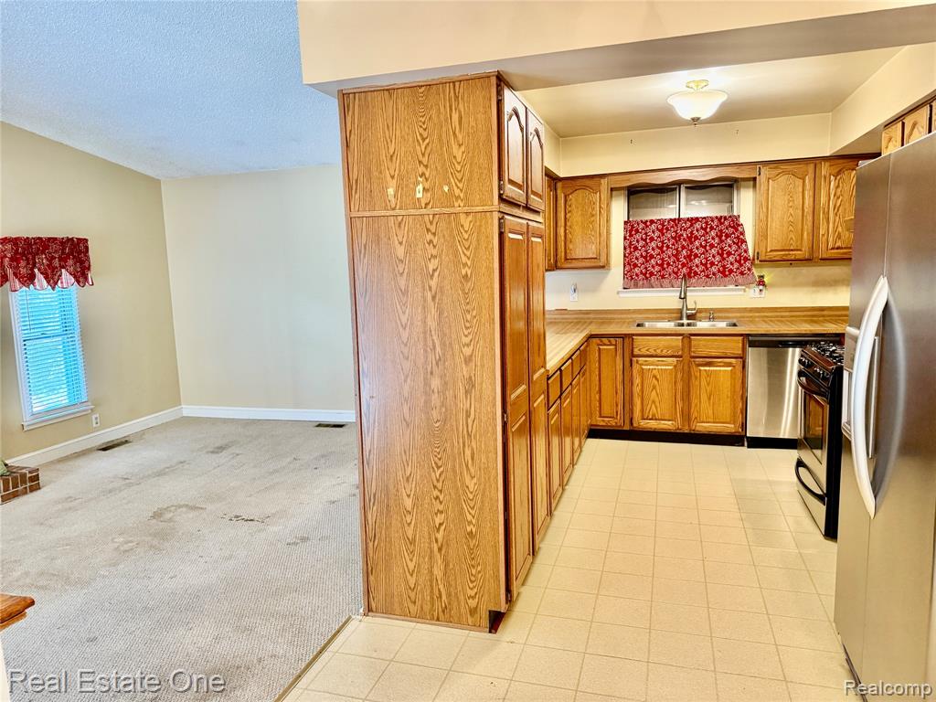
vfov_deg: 56.8
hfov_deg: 71.6
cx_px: 468
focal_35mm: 24
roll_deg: +2.0
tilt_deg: -7.6
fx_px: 649
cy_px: 351
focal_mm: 6.76
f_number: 1.78
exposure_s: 1/60
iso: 400
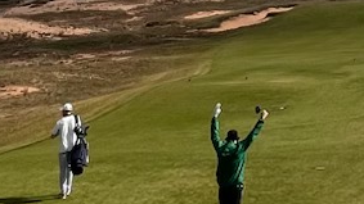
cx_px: 449
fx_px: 772
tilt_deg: +21.4
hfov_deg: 23.9
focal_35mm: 80
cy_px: -310
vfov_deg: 11.8
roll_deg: +2.8
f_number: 1.8
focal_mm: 1.57
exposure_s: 1/4219
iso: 32
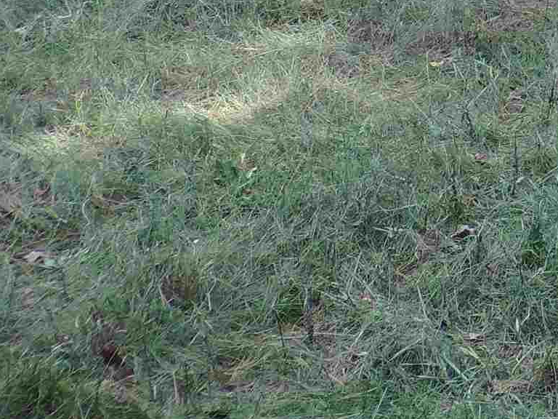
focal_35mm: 96
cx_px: 1068
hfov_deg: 16.4
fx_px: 1547
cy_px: -399
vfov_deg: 13.4
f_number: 3
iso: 80
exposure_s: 1/100
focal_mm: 4.3
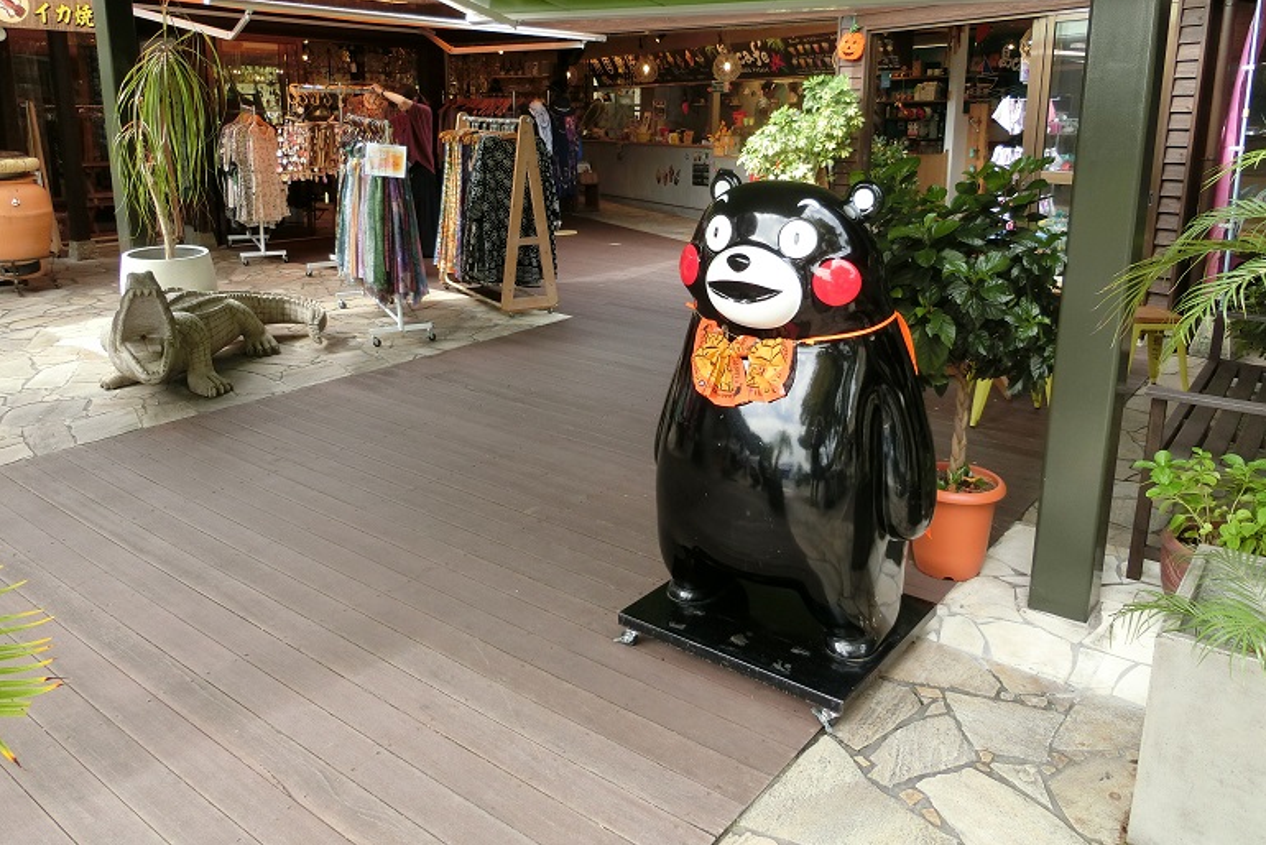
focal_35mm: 27
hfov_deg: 67.4
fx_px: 950
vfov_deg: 47.8
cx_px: 645
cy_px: 355
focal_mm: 4.5
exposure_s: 1/125
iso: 100
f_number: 3.5
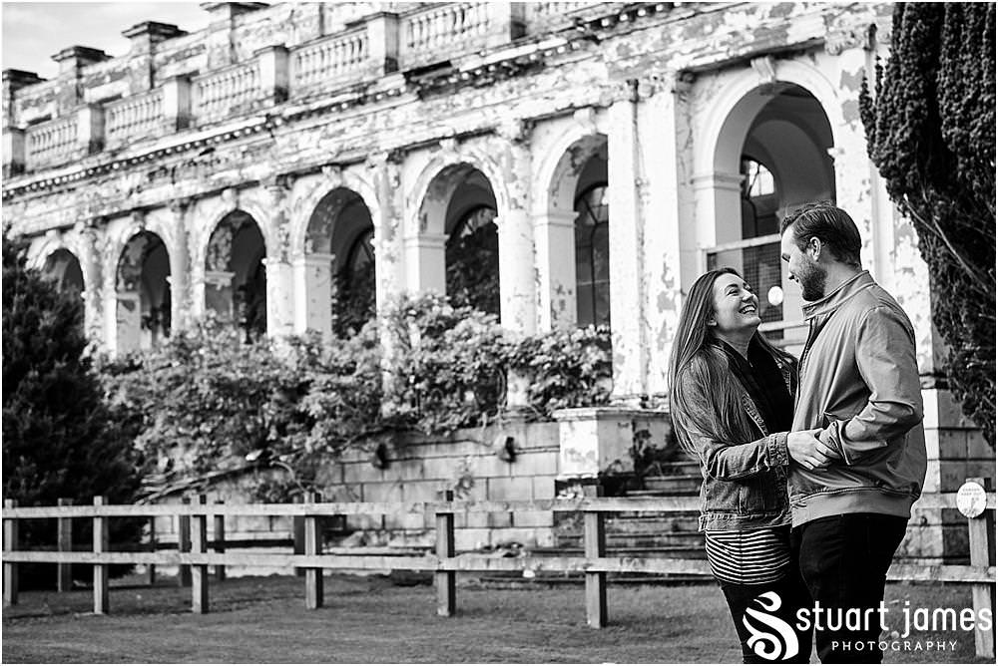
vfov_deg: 18.2
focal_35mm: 75
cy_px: 333
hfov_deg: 27.0
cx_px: 499
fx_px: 2080
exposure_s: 1/1000
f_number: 3.2
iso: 500
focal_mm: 50
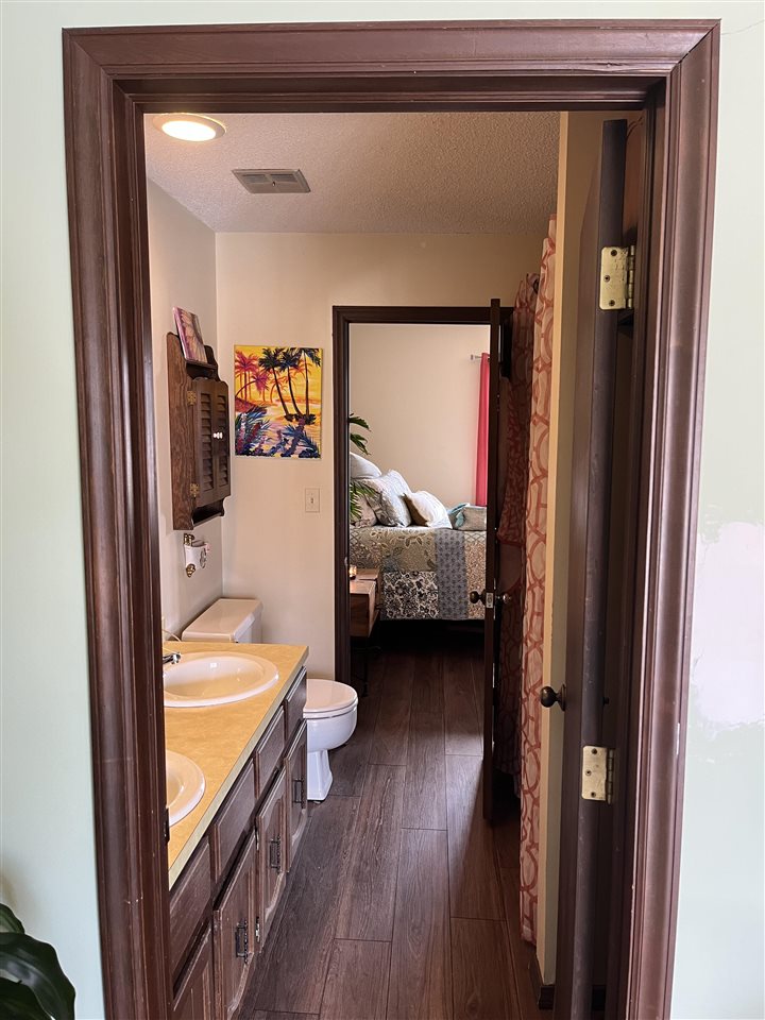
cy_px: 510
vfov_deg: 67.3
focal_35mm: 26
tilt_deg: -7.3
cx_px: 382
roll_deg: +0.4
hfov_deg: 53.1
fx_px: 766
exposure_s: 1/60
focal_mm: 5.1
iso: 160
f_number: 1.6
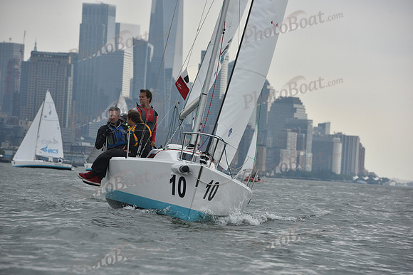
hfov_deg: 10.3
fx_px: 2295
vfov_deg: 6.9
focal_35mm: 200
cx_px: 206
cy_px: 138
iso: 400
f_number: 9
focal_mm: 200
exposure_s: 1/800
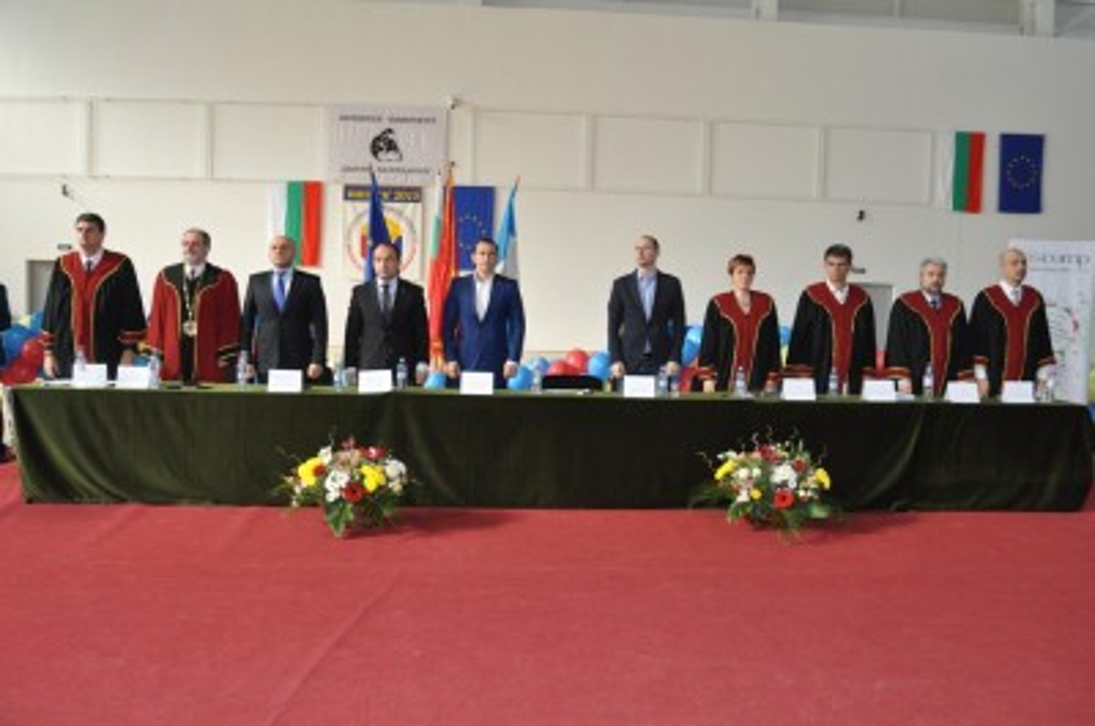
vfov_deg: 38.2
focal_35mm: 34
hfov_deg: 55.2
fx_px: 1047
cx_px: 548
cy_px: 363
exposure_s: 1/200
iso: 800
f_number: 5.6
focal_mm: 23
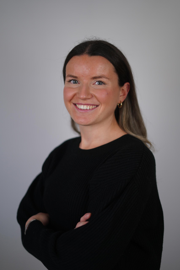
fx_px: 375
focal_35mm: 50
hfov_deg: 27.0
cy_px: 135
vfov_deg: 39.6
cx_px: 90
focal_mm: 50
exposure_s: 1/320
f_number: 1.8
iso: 200
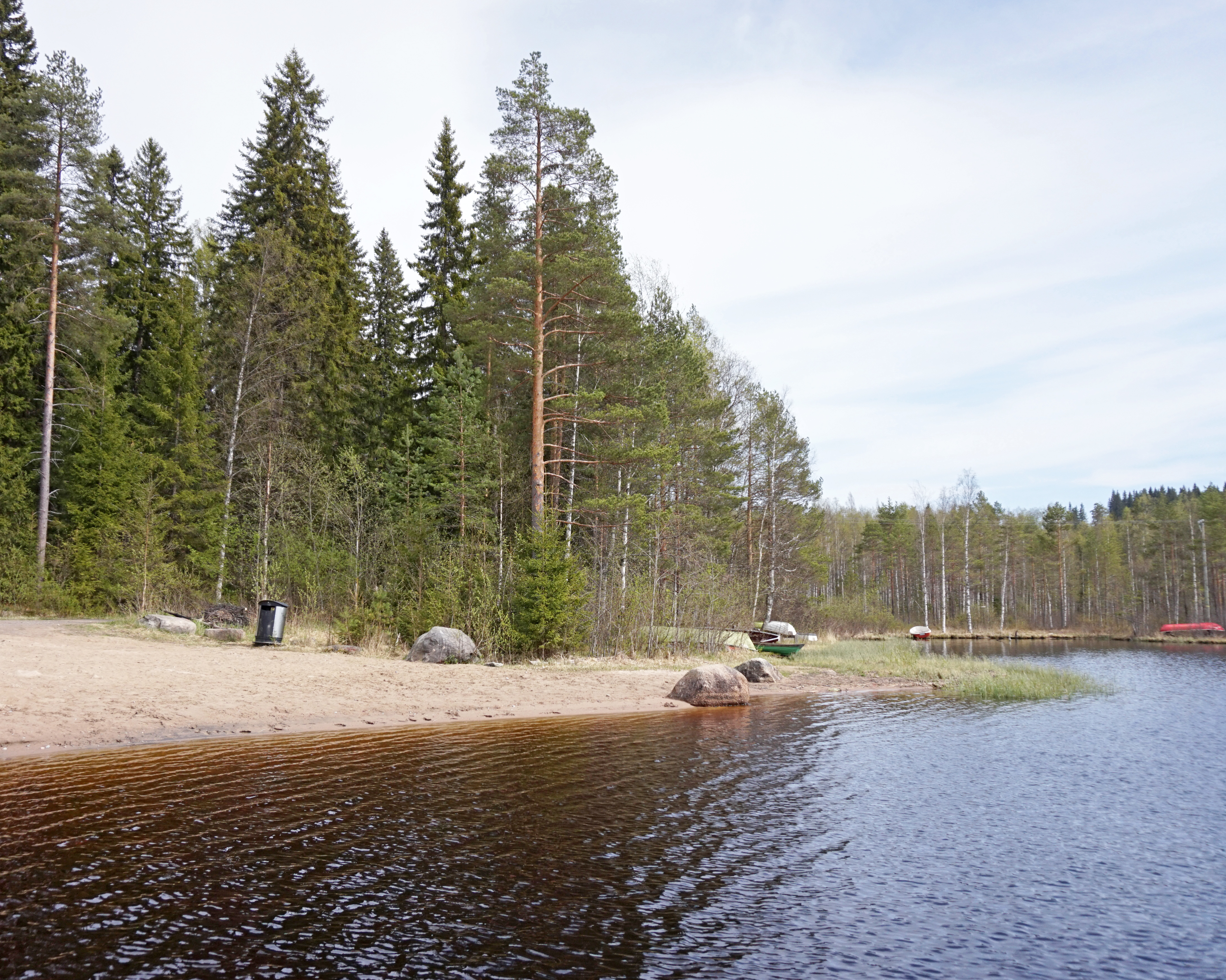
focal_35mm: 28
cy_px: 486
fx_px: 1016
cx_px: 571
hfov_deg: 62.1
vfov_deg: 51.5
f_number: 3.5
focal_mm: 16
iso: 200
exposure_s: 1/2500
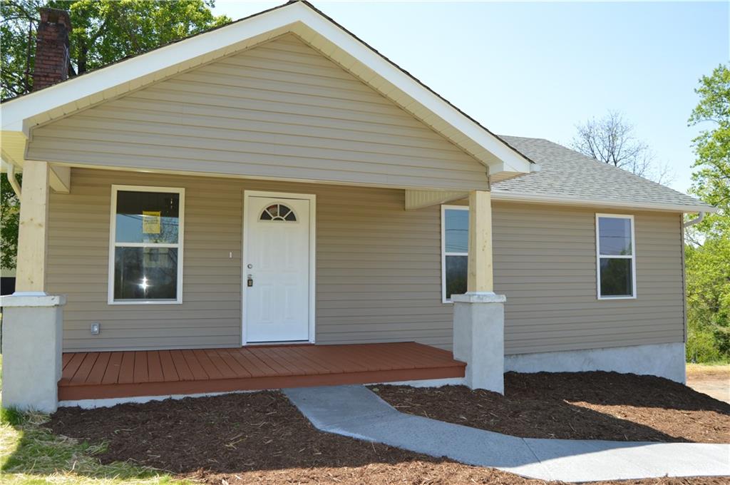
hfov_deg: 67.4
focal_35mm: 27
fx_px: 547
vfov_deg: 47.8
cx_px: 365
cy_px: 242
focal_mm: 18
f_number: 6.3
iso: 100
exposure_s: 1/200
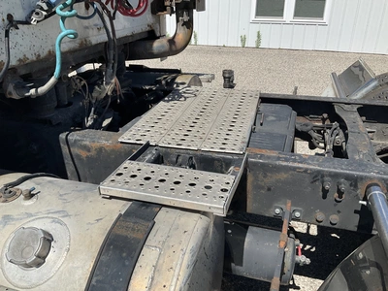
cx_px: 194
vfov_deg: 48.2
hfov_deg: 61.7
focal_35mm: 29
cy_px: 146
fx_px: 325
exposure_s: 1/2320
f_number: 1.8
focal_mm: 3
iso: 25
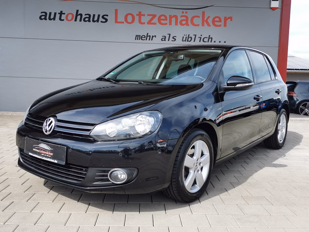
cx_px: 154
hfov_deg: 54.0
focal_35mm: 34
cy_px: 116
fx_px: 304
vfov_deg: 41.8
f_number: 1.8
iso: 50
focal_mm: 5.58
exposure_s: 1/1307
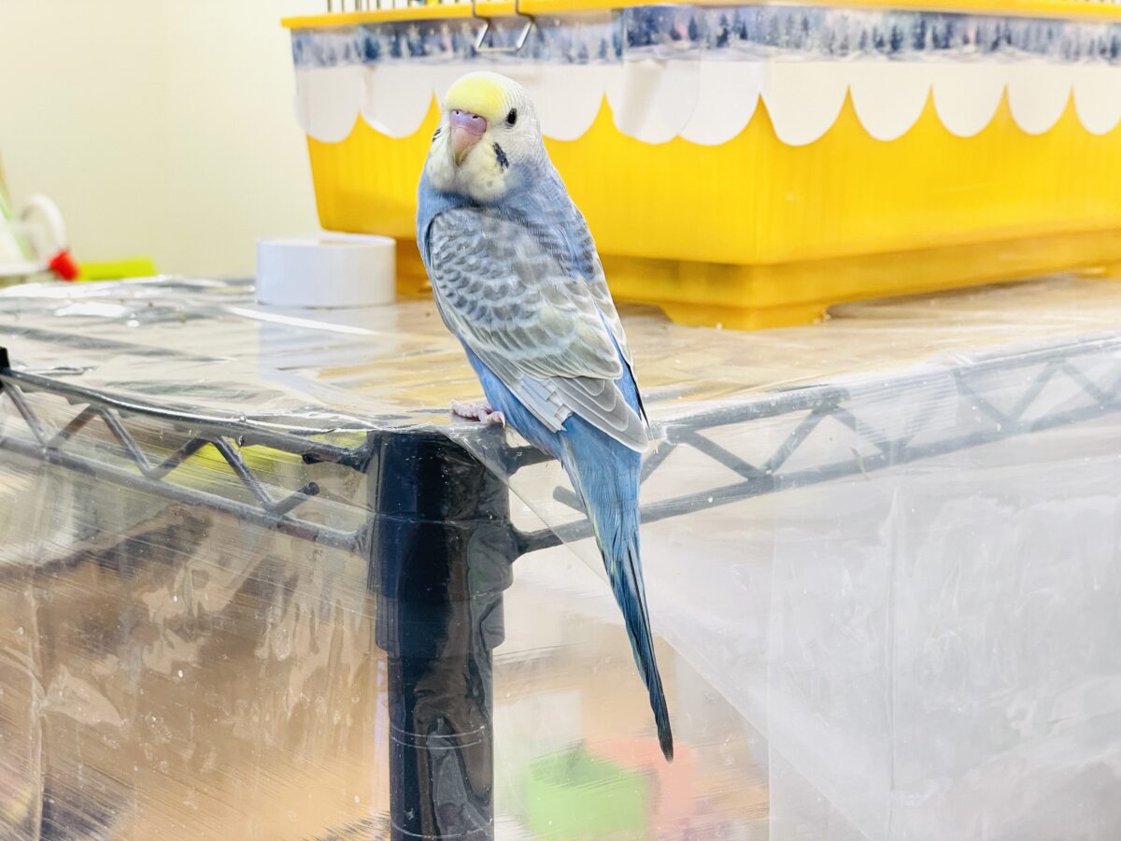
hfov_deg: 36.8
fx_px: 1684
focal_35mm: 52
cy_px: 420
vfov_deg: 28.0
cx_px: 560
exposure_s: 1/99
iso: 80
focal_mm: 6
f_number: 2
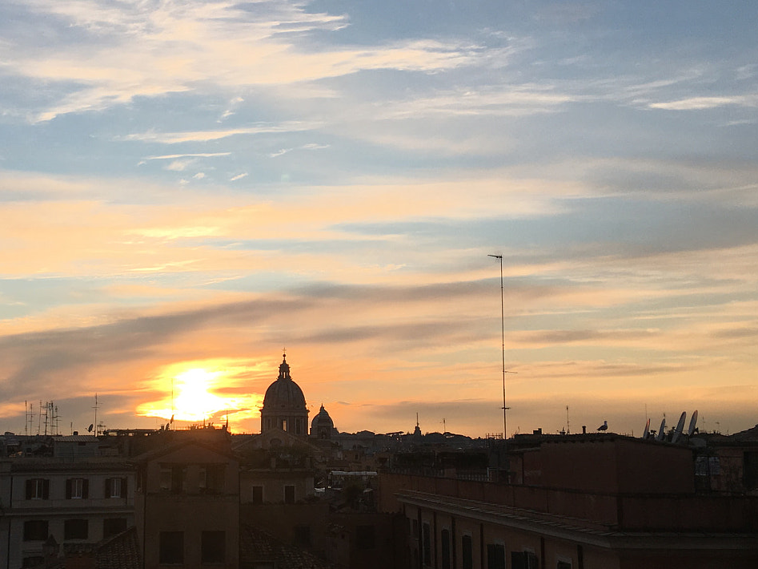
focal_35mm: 49
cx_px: 255
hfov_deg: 38.5
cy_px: 308
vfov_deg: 29.7
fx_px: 1073
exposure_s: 1/905
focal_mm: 4.15
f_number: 2.2
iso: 25
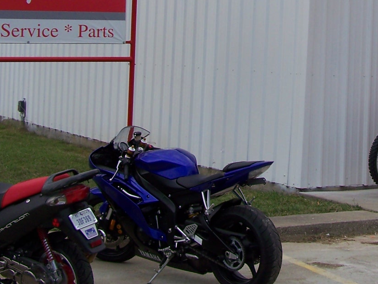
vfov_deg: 15.5
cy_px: 20
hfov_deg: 20.5
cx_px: 322
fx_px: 1026
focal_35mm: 94
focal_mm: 6.3
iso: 64
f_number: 4
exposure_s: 1/500
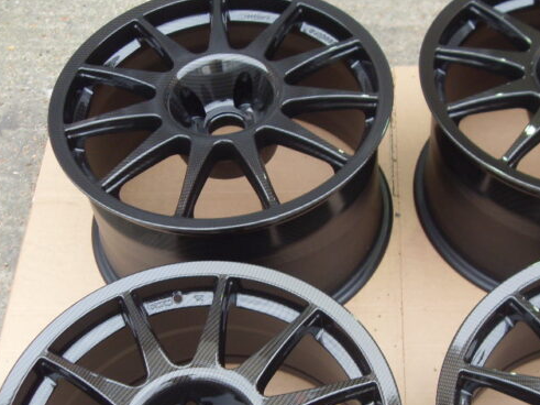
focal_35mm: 57
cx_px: 425
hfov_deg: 32.9
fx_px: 889
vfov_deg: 25.4
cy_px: 293
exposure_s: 1/45
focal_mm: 6.3
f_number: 2.8
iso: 100
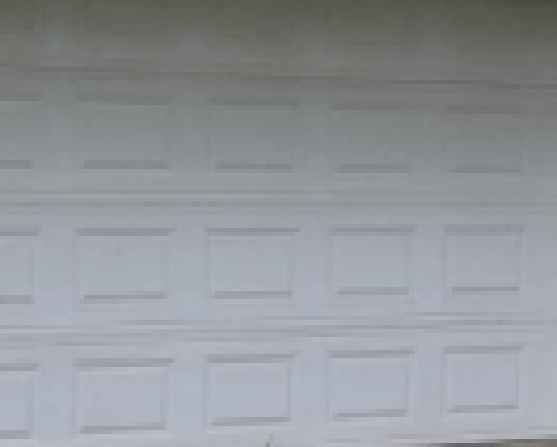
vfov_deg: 9.7
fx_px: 2642
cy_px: 316
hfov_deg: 12.0
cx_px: 257
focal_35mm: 160
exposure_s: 1/200
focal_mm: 20
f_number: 7.1
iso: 400
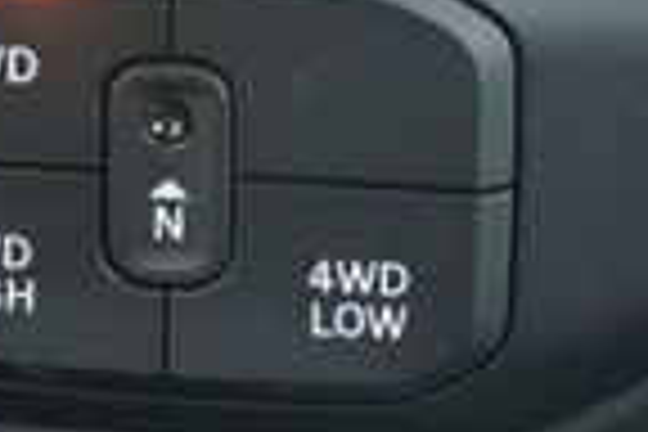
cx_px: 4
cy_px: -612
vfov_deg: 7.5
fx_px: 3078
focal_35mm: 171
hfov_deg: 11.9
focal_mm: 16
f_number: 3.5
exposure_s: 1/60
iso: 1250
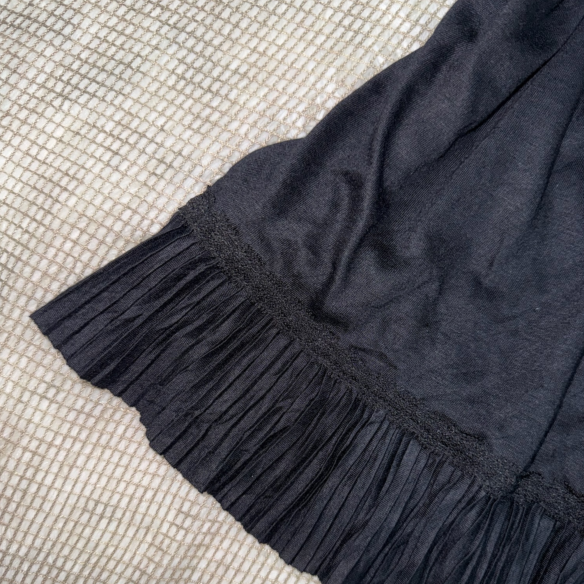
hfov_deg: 55.6
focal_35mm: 29
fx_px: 554
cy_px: 351
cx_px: 296
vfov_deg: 55.2
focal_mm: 6.76
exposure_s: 1/24
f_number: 1.78
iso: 64
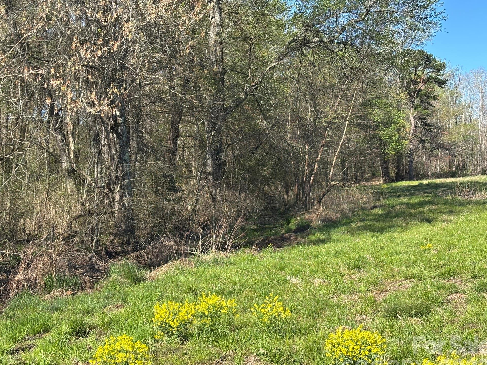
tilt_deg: -1.3
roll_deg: +1.3
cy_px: 193
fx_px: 774
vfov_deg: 26.6
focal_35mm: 55
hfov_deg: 34.9
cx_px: 235
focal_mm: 5.96
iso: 32
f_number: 1.6
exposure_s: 1/1027
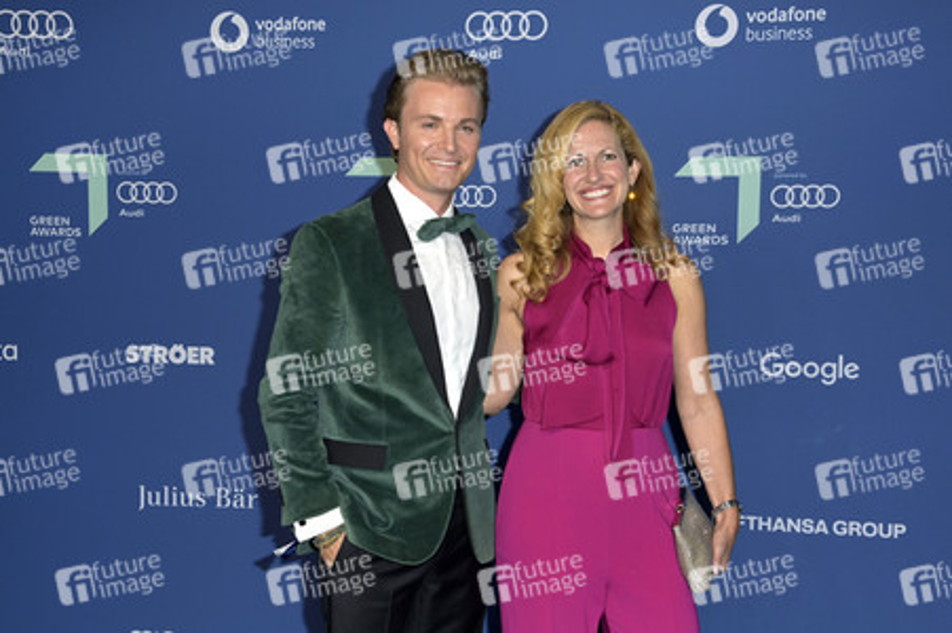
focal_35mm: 52
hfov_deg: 38.2
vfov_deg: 26.0
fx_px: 1374
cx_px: 476
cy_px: 316
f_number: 5.6
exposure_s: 1/250
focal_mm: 52
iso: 800
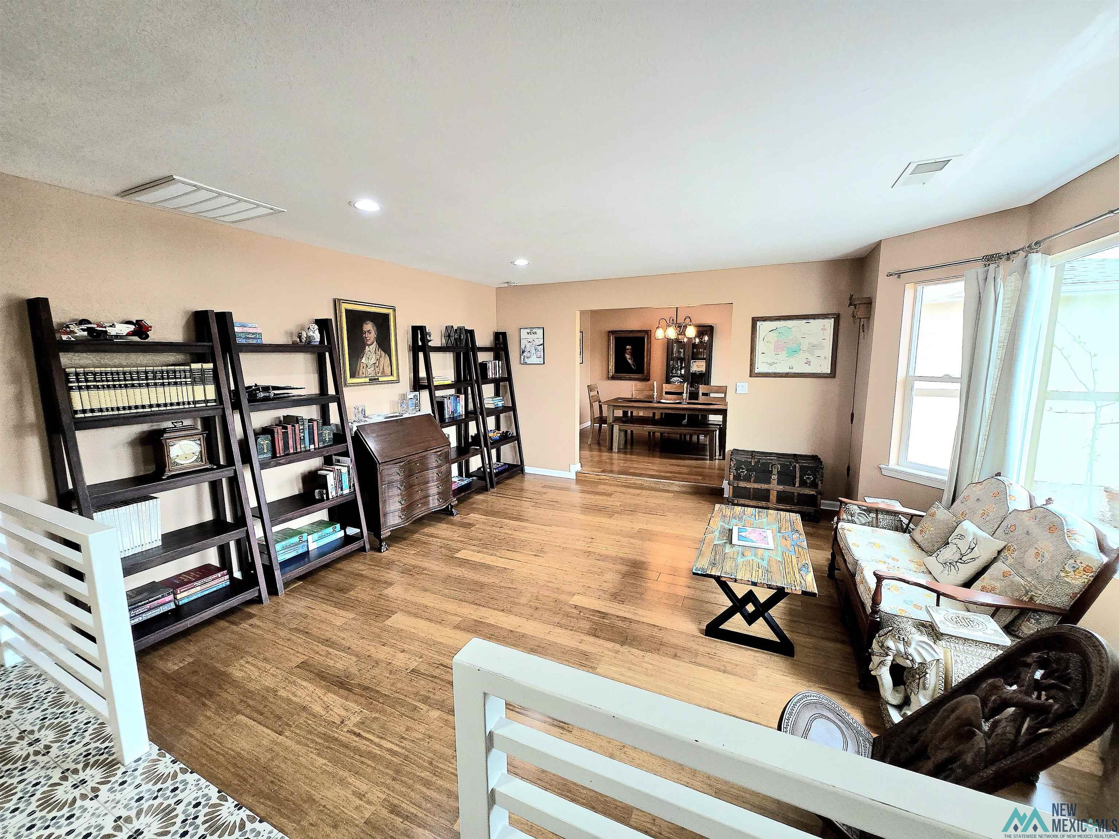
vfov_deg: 89.9
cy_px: 420
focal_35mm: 13
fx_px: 420
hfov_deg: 106.2
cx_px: 560
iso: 100
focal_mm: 1.7
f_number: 2.2
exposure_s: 1/60.2
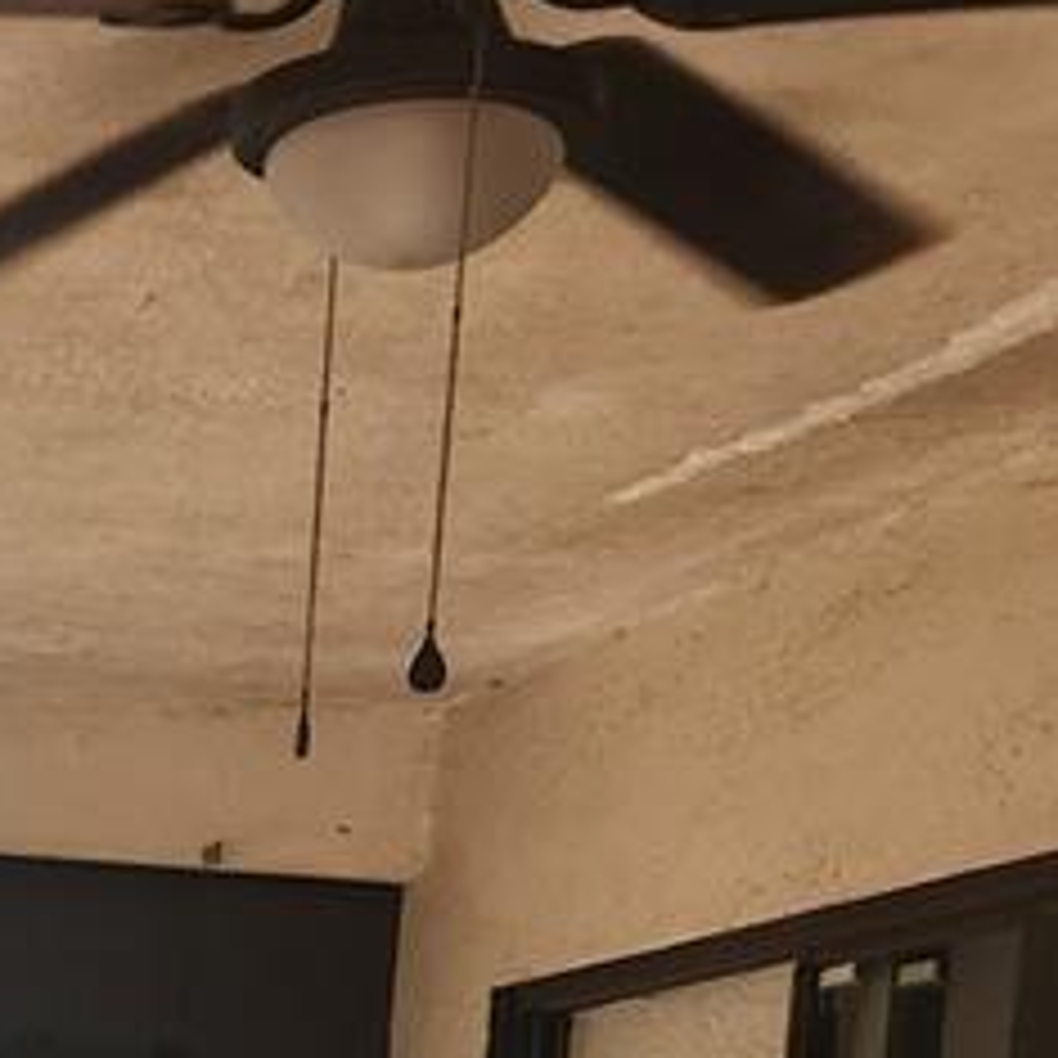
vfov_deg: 14.5
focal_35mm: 104
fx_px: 3596
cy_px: 1958
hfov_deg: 15.7
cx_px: -396
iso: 125
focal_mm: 5.4
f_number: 1.8
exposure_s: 1/180
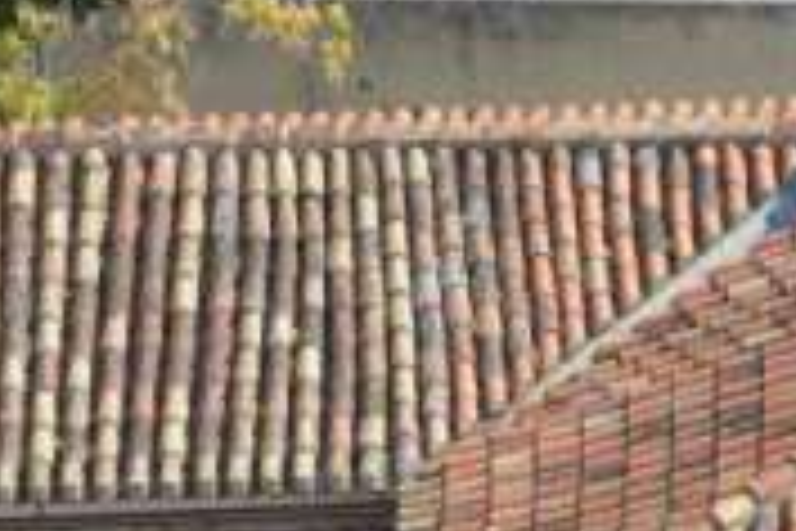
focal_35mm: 906
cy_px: 882
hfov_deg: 2.3
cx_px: 1484
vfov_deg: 1.5
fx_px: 20031
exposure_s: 1/320
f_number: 13
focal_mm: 200
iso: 320
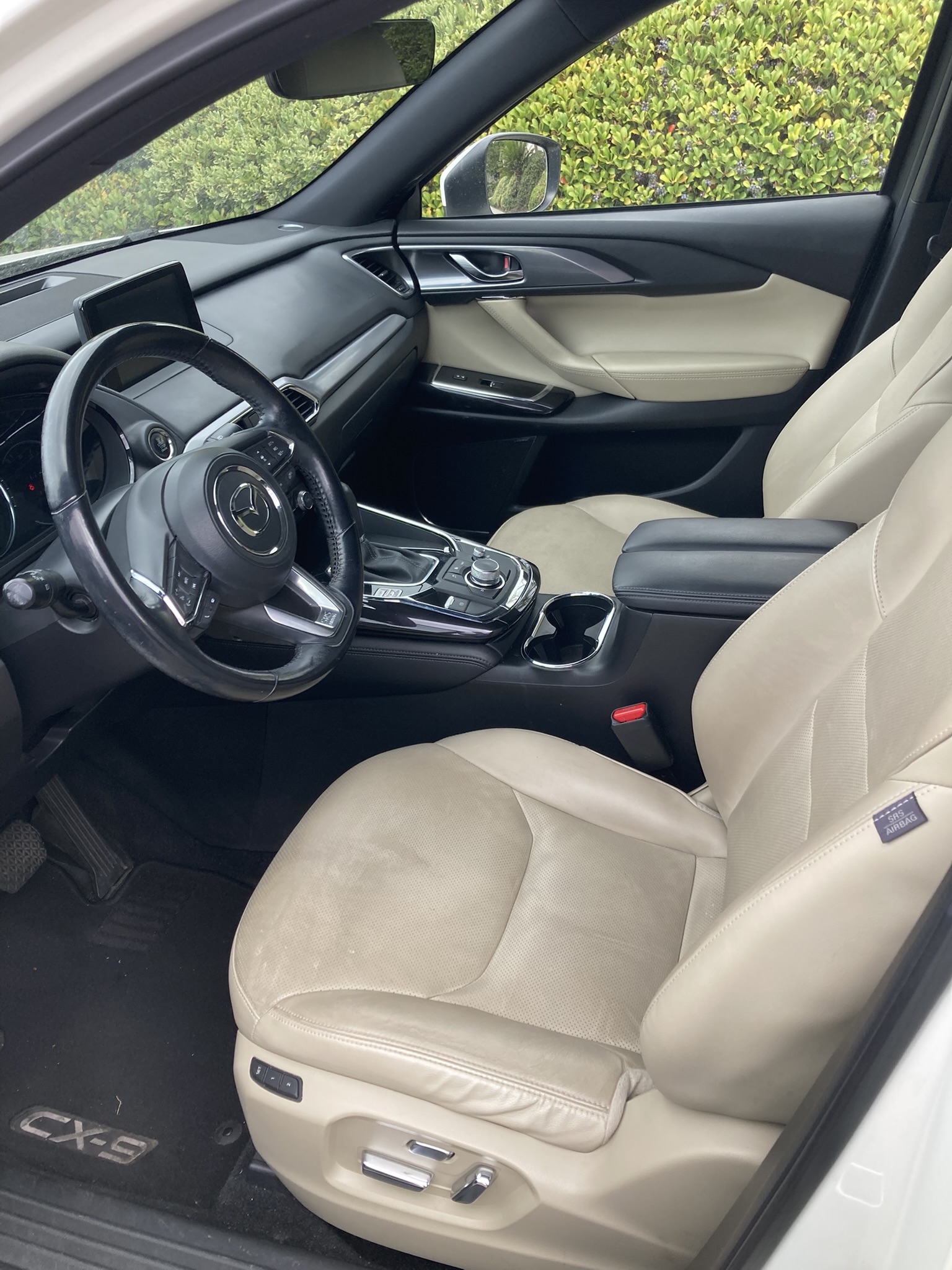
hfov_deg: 49.7
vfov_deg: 63.4
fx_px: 1027
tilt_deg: -31.3
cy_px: 635
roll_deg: +5.3
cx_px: 476
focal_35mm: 28
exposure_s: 1/121
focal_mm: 3.99
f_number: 1.8
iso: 40
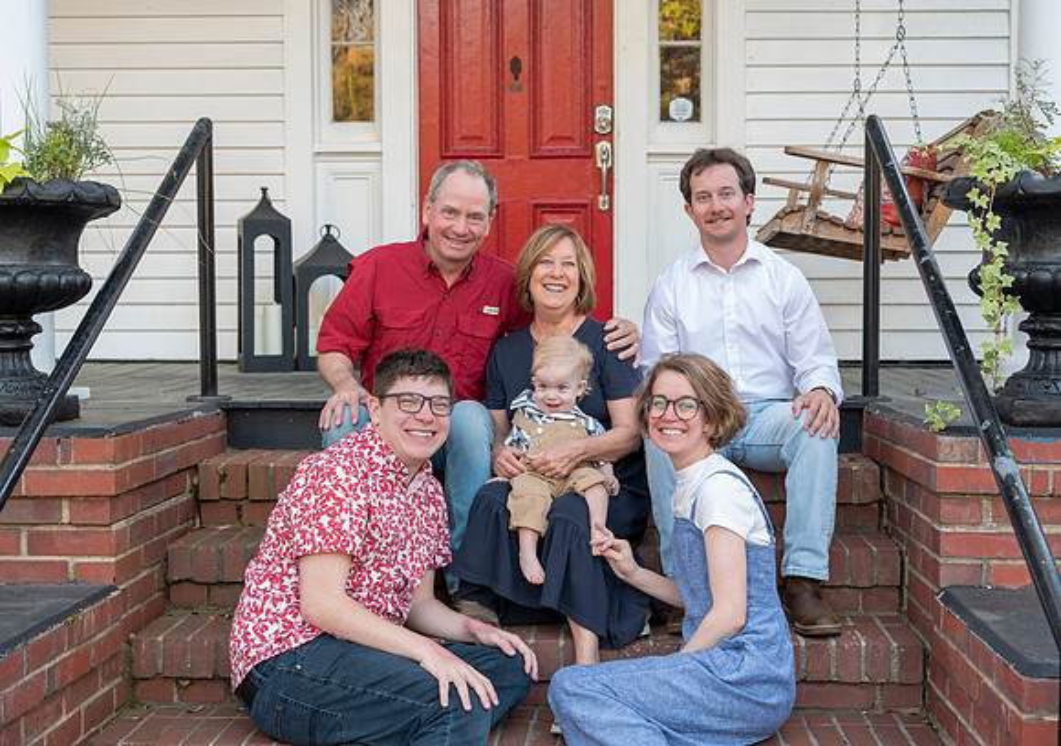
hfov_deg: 37.8
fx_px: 1549
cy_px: 368
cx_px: 570
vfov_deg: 27.1
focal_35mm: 52
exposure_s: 1/250
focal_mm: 48
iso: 1250
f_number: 5
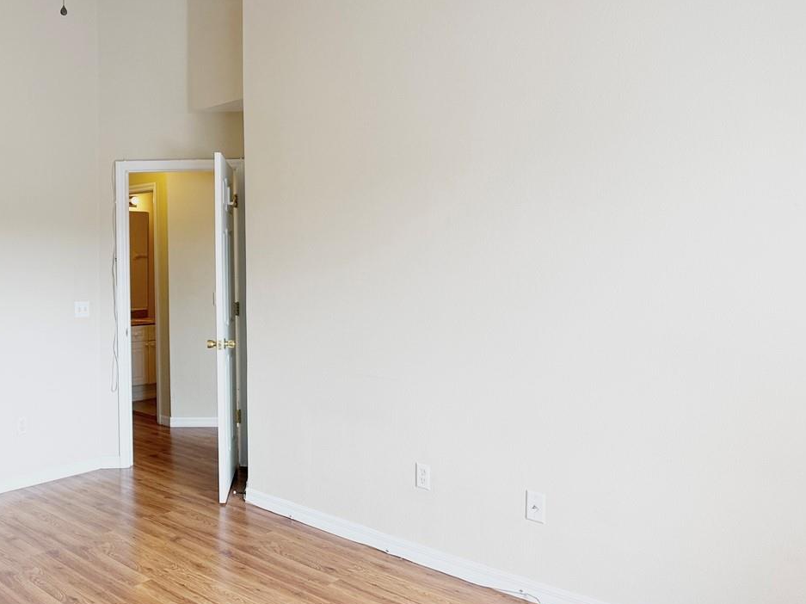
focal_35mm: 41
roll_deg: +0.4
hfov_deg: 44.9
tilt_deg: +0.1
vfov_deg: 35.1
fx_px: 954
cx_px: 253
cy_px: 265
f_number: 1.78
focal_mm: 6.76
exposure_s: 1/186
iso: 80
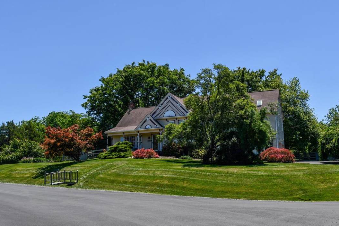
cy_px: 121
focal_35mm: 40
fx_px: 377
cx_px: 202
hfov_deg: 48.2
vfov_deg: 33.4
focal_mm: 22
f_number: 9
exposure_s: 1/320
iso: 100
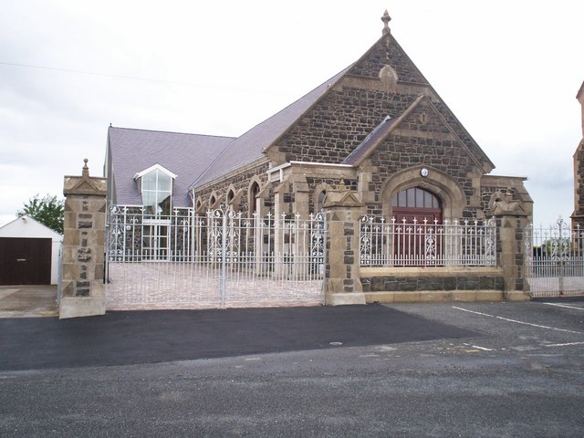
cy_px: 219
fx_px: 607
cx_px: 292
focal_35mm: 36
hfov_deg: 51.4
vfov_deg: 39.7
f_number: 4.5
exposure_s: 1/111
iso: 100
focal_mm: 5.9
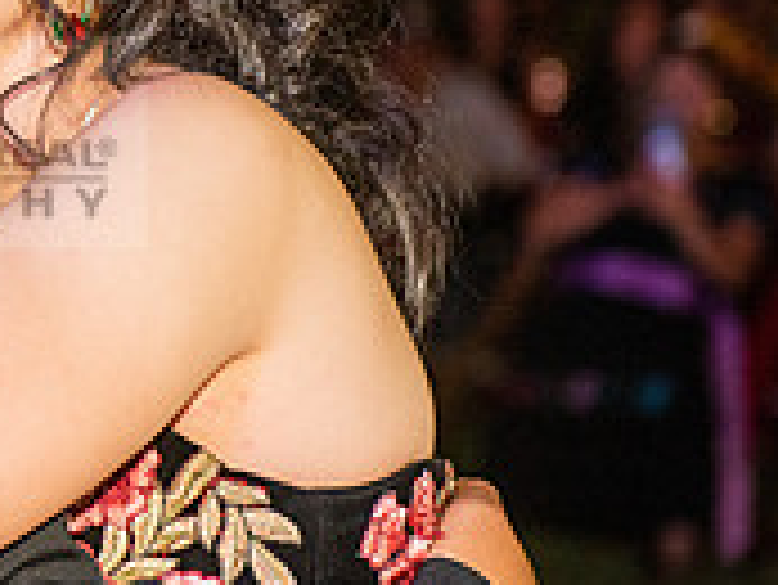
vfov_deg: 6.6
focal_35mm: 226
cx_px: -234
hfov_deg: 8.6
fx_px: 5083
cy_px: 142
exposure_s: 1/200
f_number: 3.5
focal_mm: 70
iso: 1600
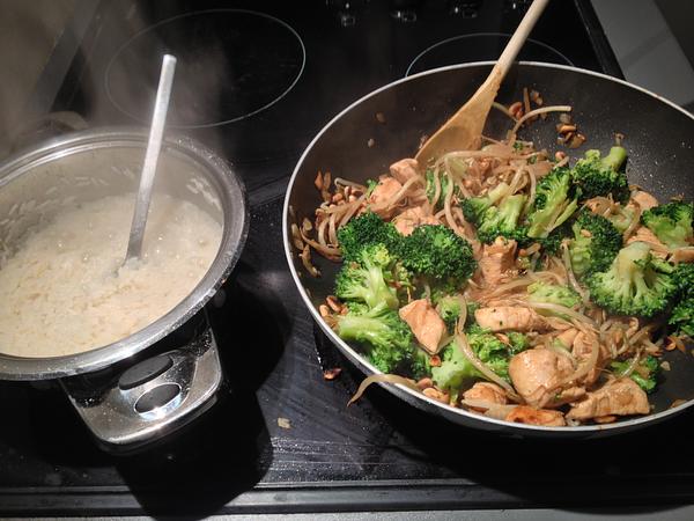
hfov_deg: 52.6
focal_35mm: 35
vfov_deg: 40.7
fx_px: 702
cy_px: 260
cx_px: 347
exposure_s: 1/20
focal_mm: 4.28
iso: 64
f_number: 2.4
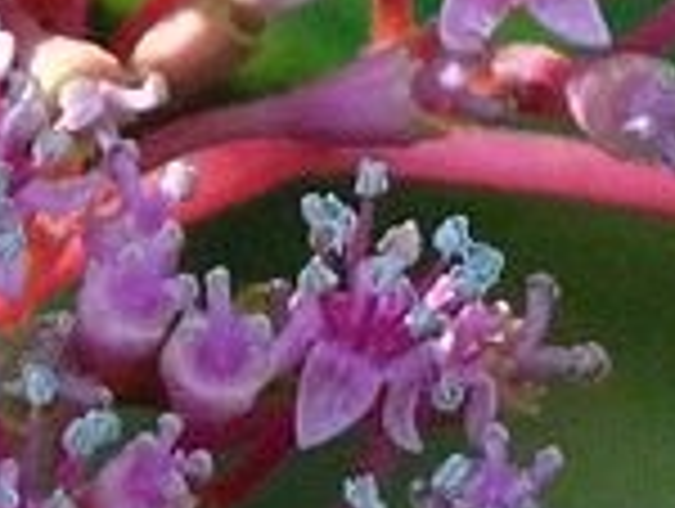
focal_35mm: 2362
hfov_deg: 0.8
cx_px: 1238
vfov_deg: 0.6
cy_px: 346
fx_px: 46132
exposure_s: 1/200
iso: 800
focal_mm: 99.7
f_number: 4.9
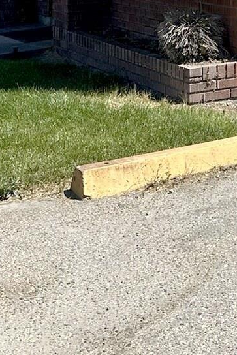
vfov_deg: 20.1
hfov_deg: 13.3
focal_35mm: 94
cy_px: -94
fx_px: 928
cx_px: 411
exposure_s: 1/4348
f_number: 1.78
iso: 80
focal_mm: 6.86
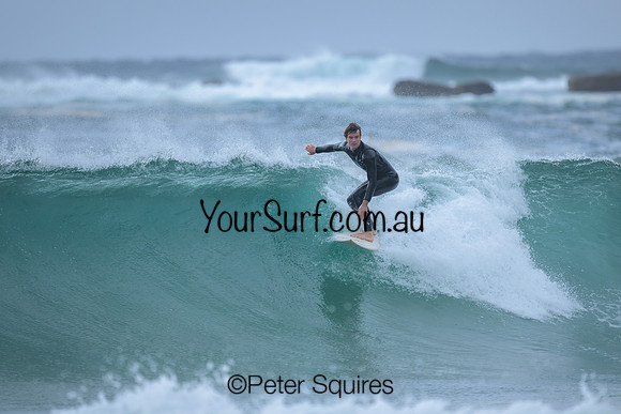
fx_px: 13803
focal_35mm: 800
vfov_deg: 1.7
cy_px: 207
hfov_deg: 2.6
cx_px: 310
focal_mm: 800
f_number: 6.3
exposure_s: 1/1600
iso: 320
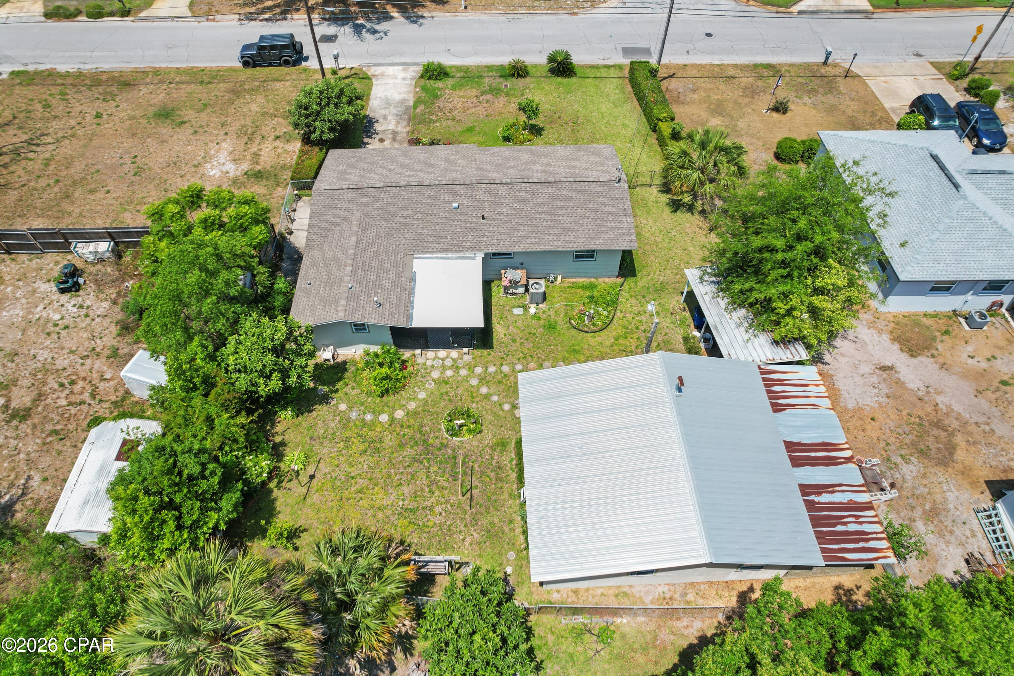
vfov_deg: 57.2
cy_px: 338
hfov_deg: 78.6
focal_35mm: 22
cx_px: 507
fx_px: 620
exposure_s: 1/1250
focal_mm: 8.38
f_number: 2.8
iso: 100
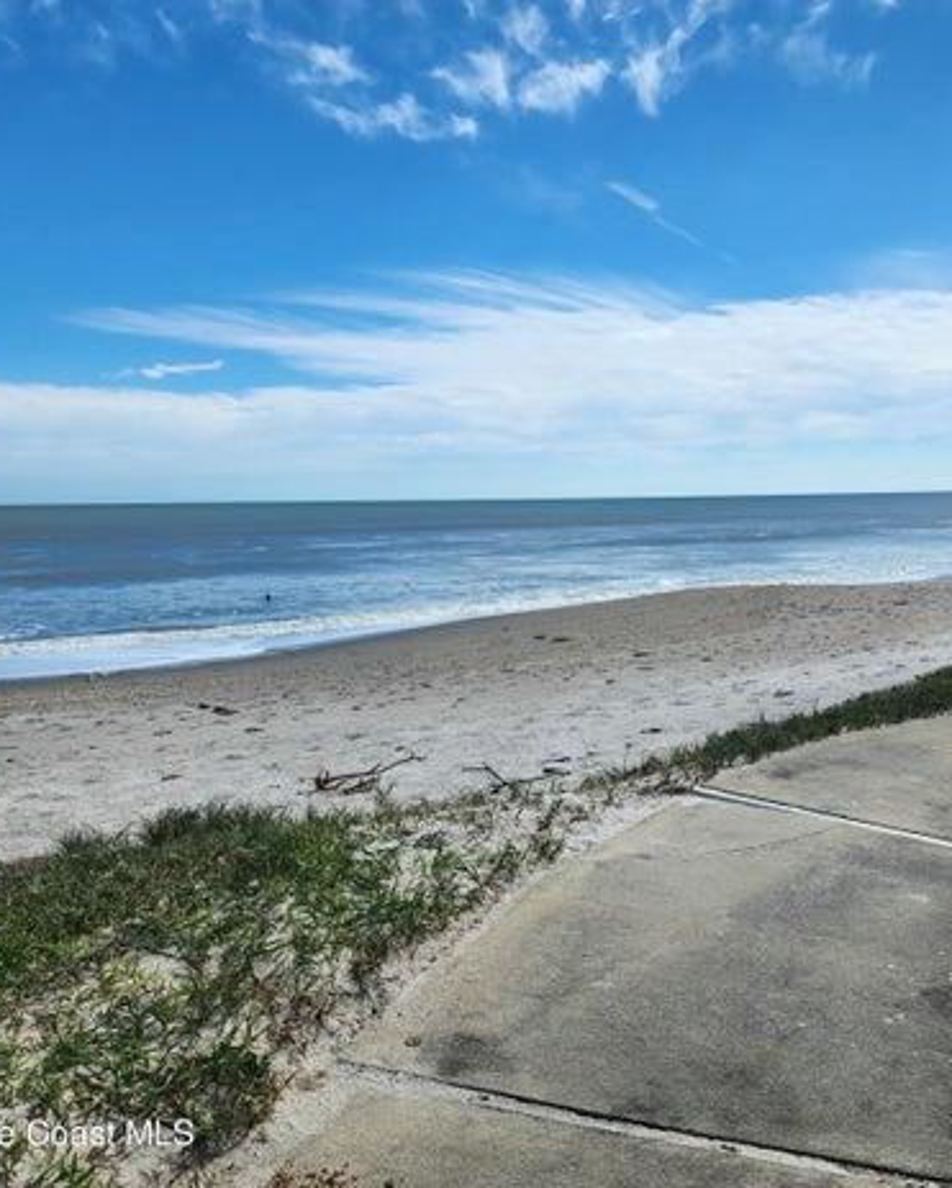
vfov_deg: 57.1
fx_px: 1091
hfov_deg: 46.5
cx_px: 624
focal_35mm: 31
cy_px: 575
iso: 12
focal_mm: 6.4
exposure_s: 1/1859
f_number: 1.8
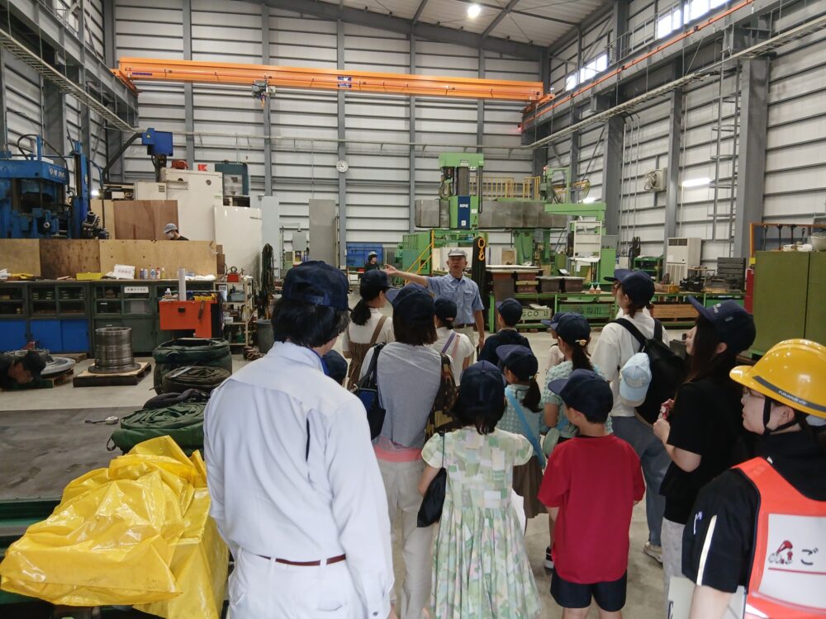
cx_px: 413
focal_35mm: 26
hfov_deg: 67.3
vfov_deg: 53.1
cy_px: 310
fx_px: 620
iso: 160
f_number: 1.8
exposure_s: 1/50
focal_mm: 3.86
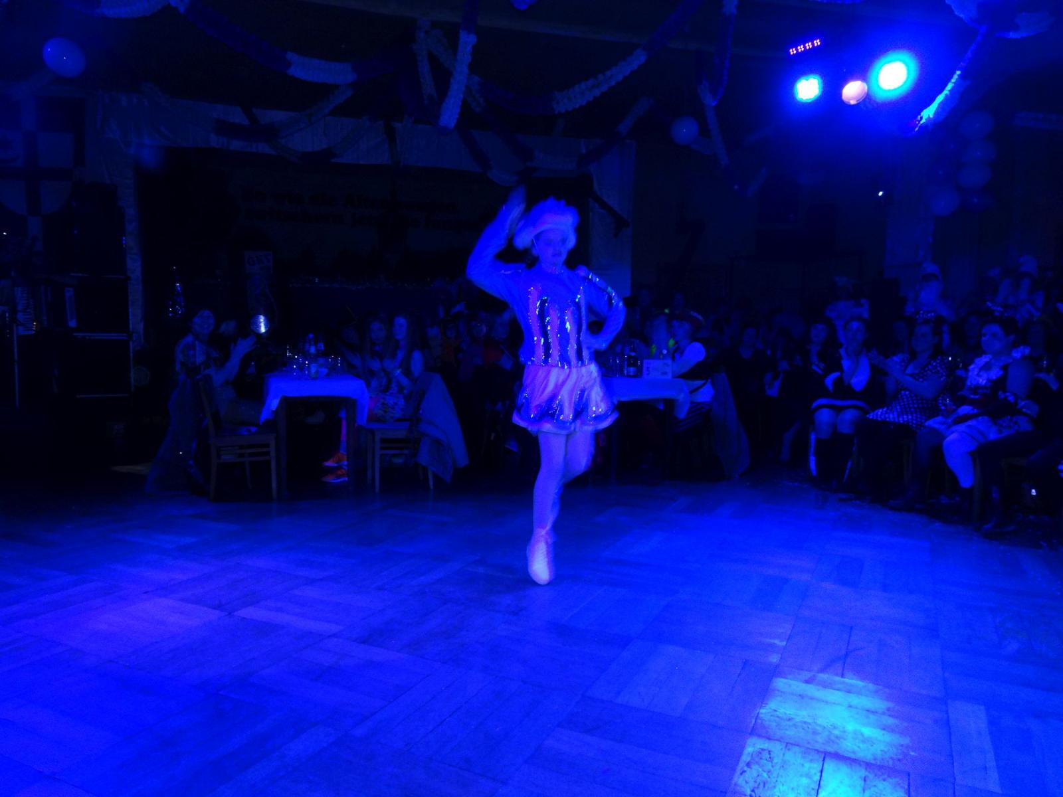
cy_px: 398
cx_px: 532
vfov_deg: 56.8
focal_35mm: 24
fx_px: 737
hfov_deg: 71.6
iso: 160
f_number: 3.5
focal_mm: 4.1
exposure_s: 1/30
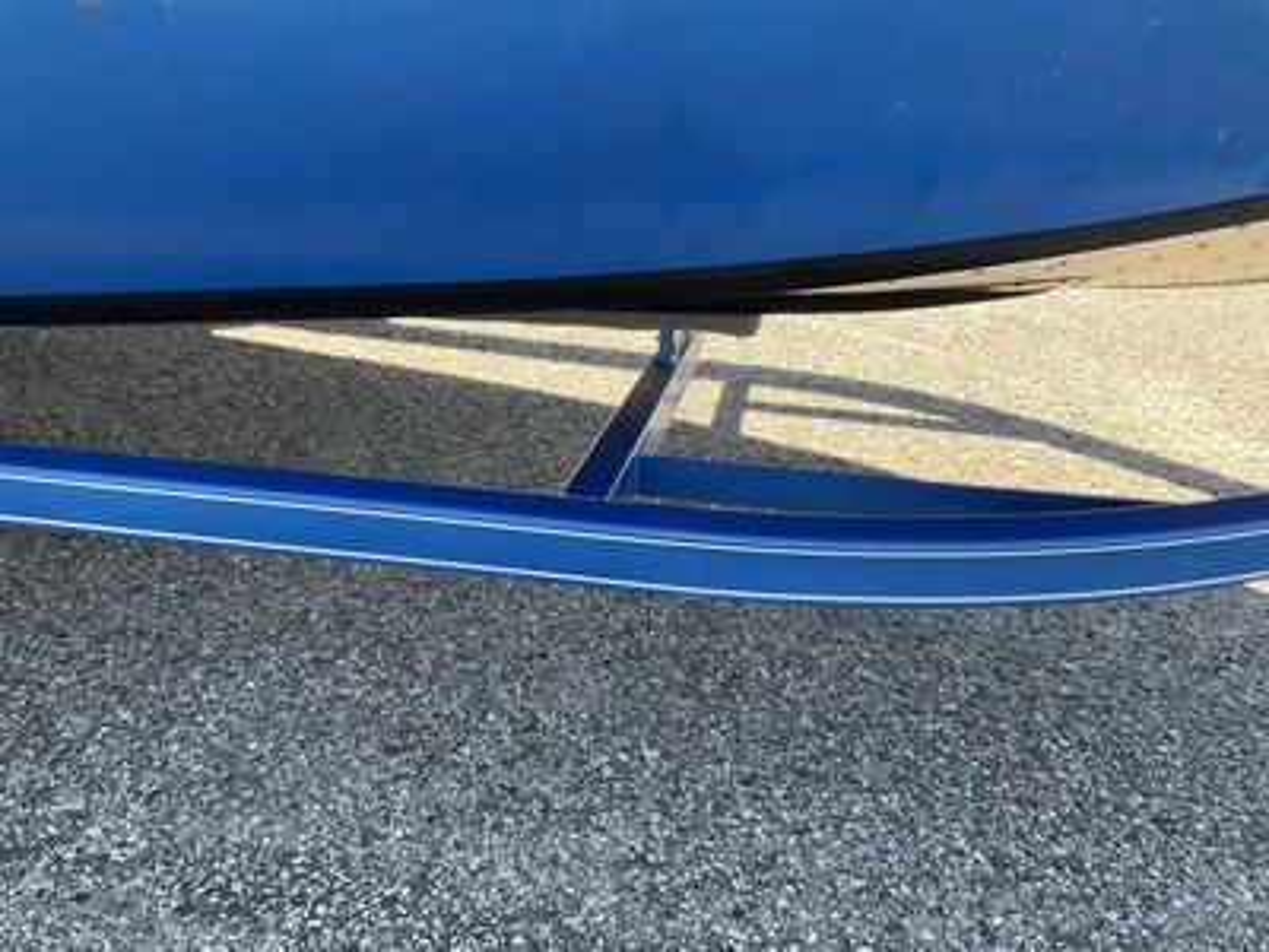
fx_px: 1063
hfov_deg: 61.7
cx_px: 634
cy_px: 476
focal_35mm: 29
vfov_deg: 48.2
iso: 25
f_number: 1.8
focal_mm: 3
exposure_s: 1/164
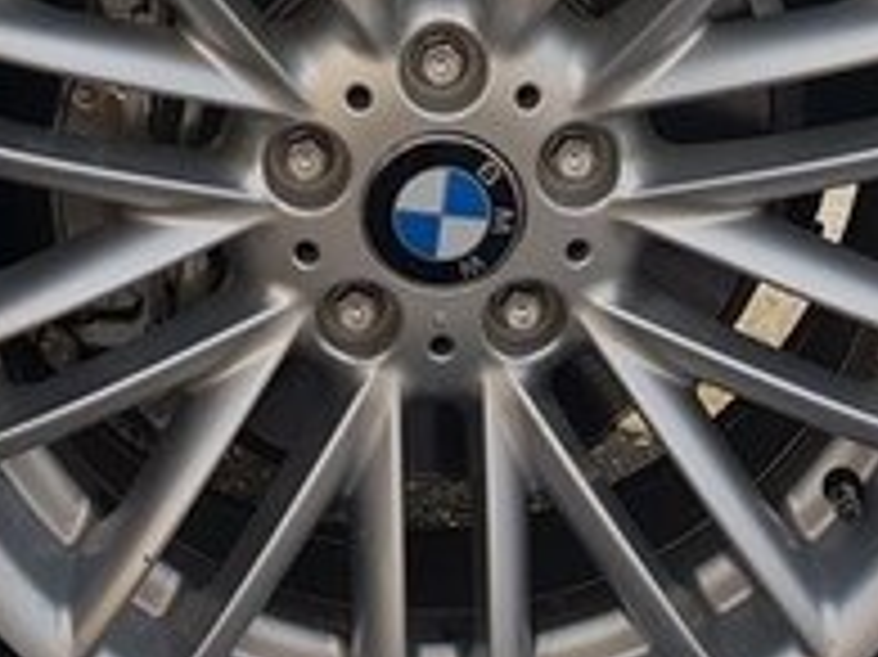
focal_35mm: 88
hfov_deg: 22.2
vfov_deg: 15.9
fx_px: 2231
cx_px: 293
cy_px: -191
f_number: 1.7
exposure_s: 1/540
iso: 40
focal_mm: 4.2
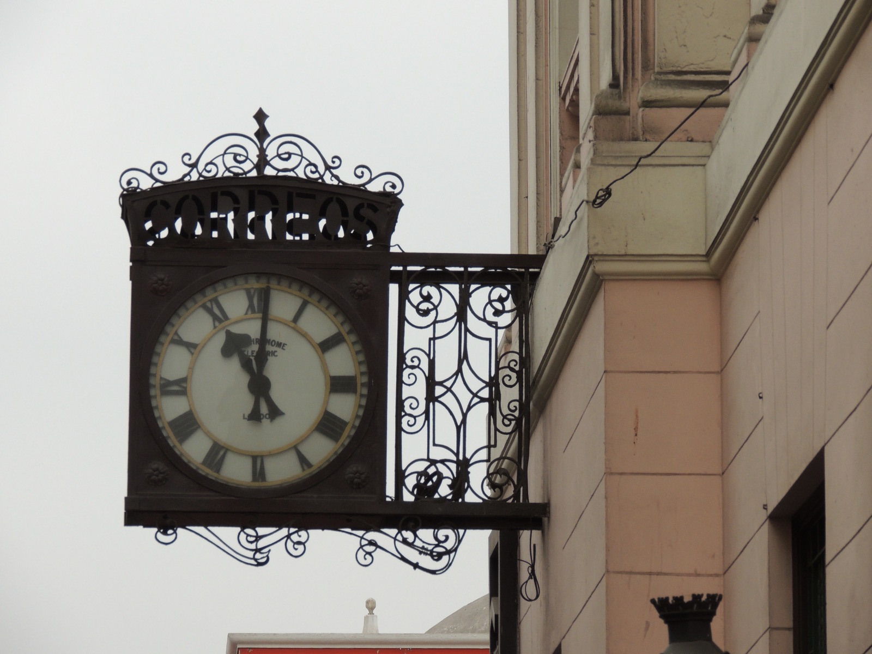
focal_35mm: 275
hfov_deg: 7.2
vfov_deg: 5.4
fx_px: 6927
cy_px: 327
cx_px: 436
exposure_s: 1/500
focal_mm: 49
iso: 250
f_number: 4.7
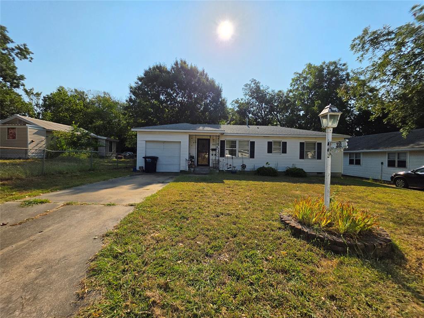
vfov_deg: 89.9
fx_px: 159
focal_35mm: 13
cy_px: 159
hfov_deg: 106.2
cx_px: 212
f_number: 1.9
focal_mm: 2.2
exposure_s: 1/5747
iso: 32
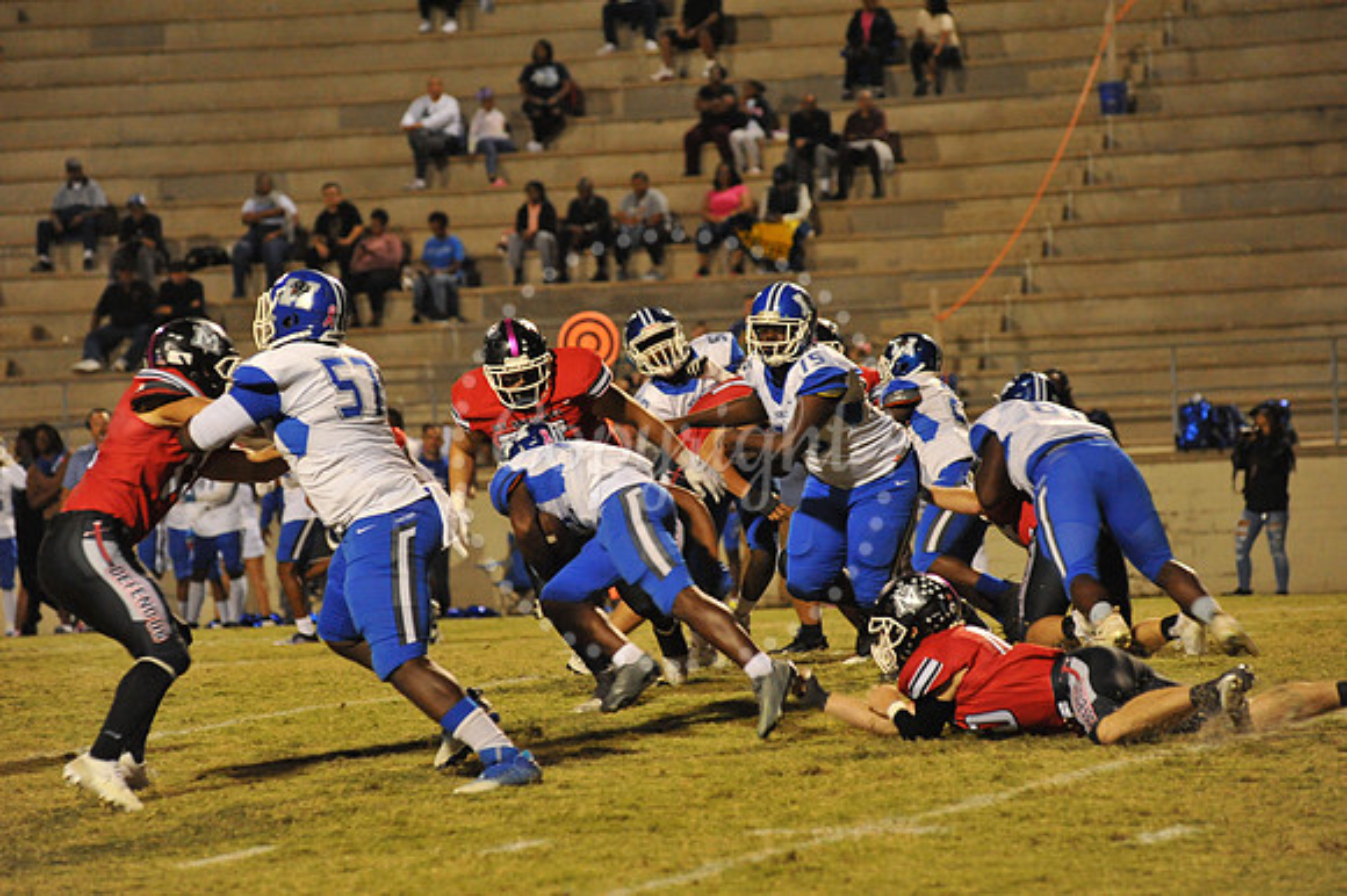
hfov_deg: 10.3
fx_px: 7479
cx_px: 674
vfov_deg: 6.9
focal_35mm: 200
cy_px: 448
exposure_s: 1/200
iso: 5000
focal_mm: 200
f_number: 5.6
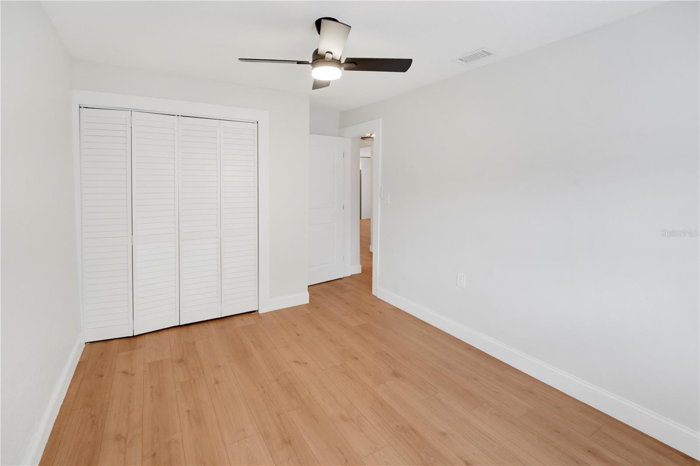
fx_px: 272
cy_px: 233
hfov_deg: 104.3
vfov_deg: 81.2
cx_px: 350
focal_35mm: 14
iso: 800
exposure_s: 1/30
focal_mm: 14
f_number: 8
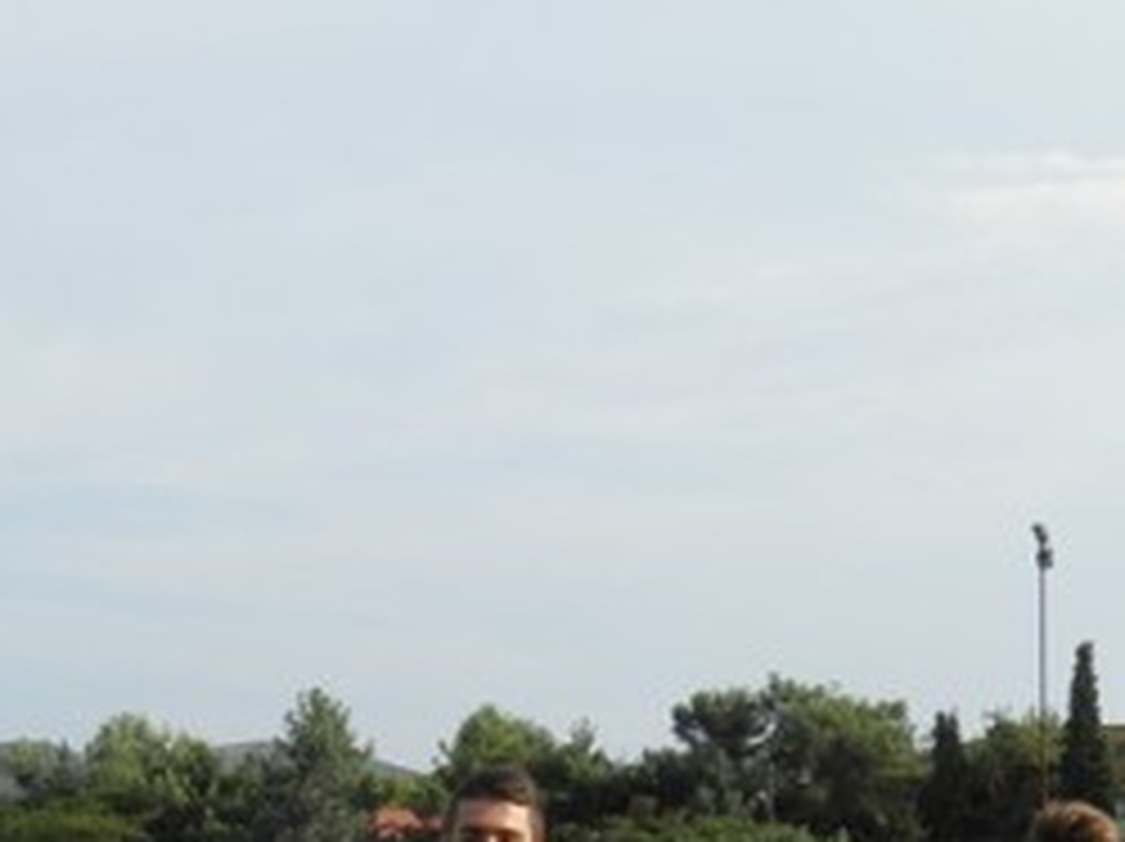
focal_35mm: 103
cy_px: 925
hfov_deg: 18.9
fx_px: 3344
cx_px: 252
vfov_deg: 14.0
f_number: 5.7
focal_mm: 7.1
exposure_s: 1/250
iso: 50
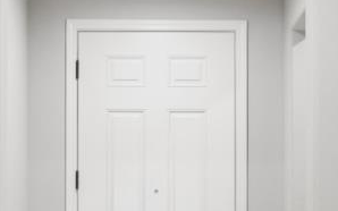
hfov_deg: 24.5
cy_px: 219
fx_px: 779
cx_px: 175
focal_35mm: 85
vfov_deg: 15.1
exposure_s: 1/30
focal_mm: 11
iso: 800
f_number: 7.1
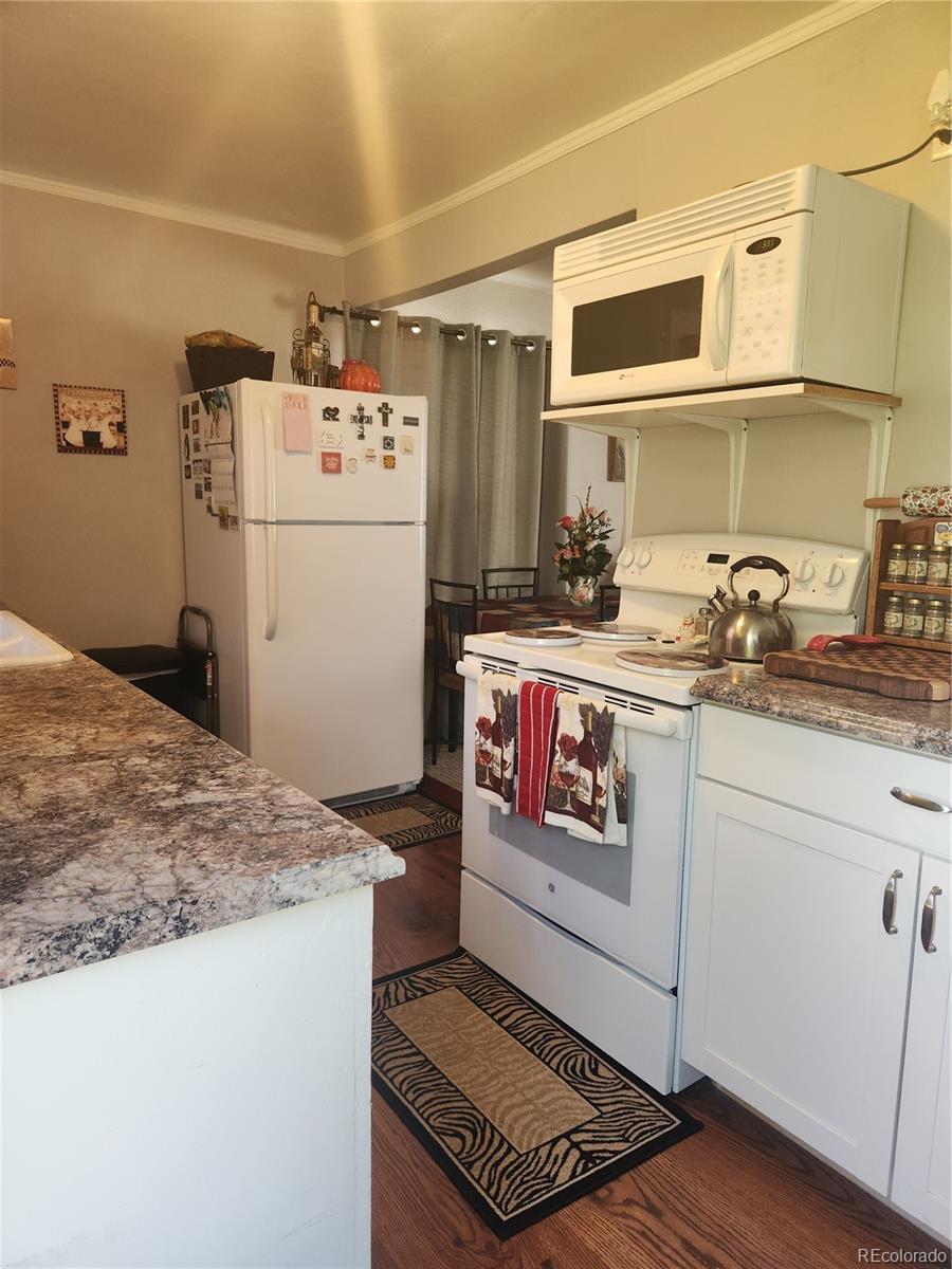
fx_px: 843
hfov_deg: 58.9
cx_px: 476
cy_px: 634
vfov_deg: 73.9
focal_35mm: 23
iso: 160
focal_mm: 5.4
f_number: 1.8
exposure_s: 1/120
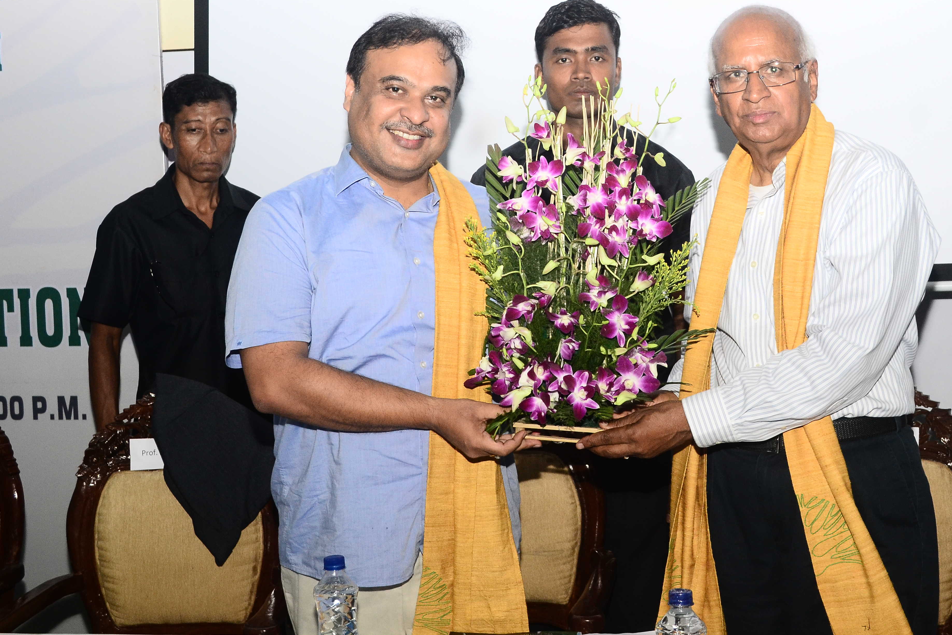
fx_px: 1444
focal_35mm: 55
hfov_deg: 36.3
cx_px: 585
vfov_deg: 24.7
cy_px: 242
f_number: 5.6
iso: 800
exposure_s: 1/125
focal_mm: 29
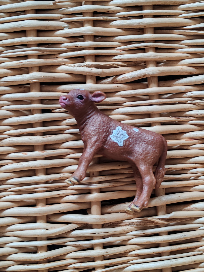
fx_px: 432
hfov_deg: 26.6
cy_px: 135
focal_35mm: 55
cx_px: 100
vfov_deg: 34.9
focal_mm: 6.12
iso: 640
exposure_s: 1/100
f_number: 1.9
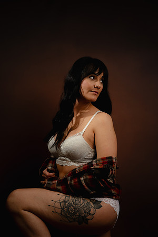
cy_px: 118
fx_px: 342
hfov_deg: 26.0
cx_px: 79
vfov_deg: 38.2
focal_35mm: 52
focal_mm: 52
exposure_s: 1/160
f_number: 2.2
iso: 125
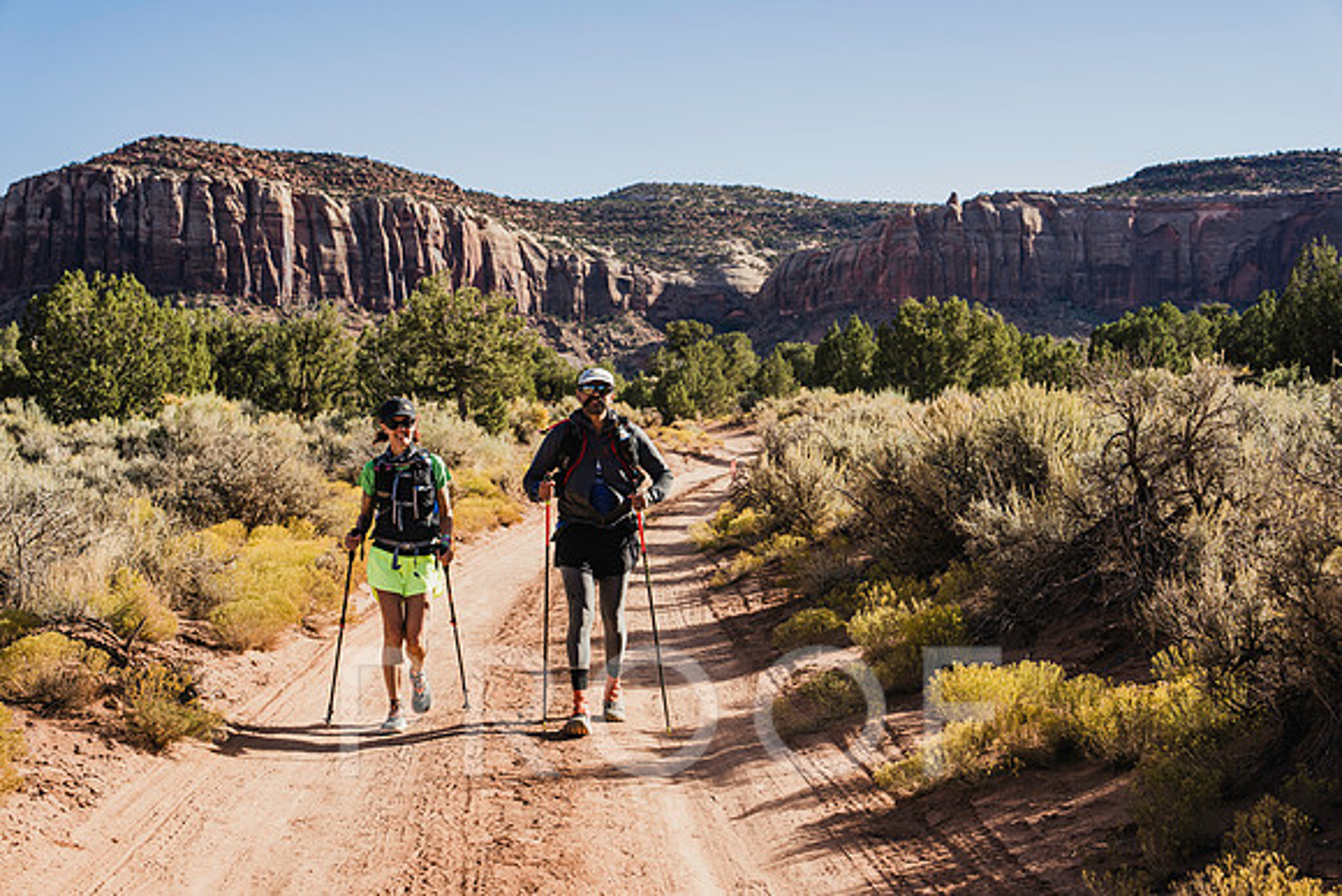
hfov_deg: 39.6
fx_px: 1864
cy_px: 448
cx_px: 671
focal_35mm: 50
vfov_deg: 27.0
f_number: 5.6
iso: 100
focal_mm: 50
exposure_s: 1/250
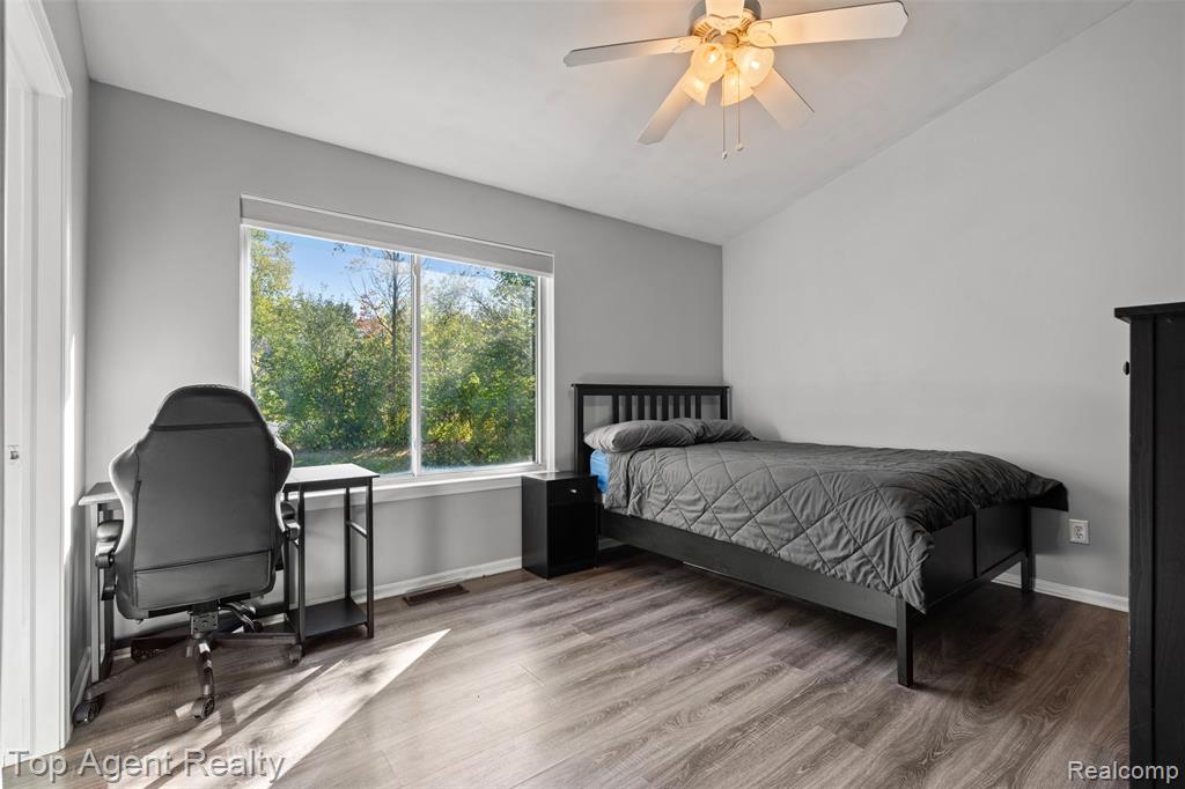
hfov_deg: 96.8
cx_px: 592
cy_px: 394
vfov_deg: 73.7
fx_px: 526
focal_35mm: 16
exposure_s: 1/2
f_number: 9
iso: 100
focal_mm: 16
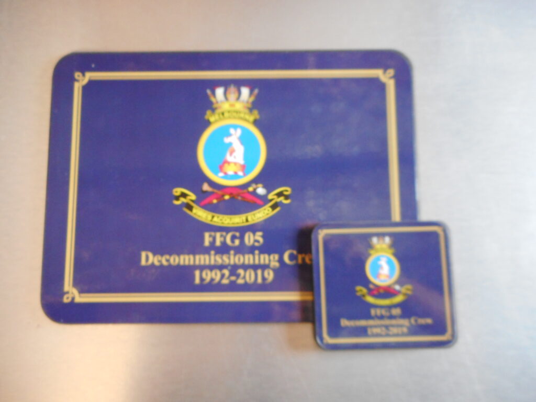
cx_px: 268
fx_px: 387
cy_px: 201
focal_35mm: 25
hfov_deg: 69.4
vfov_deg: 54.9
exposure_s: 1/10
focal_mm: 4.5
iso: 400
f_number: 3.7
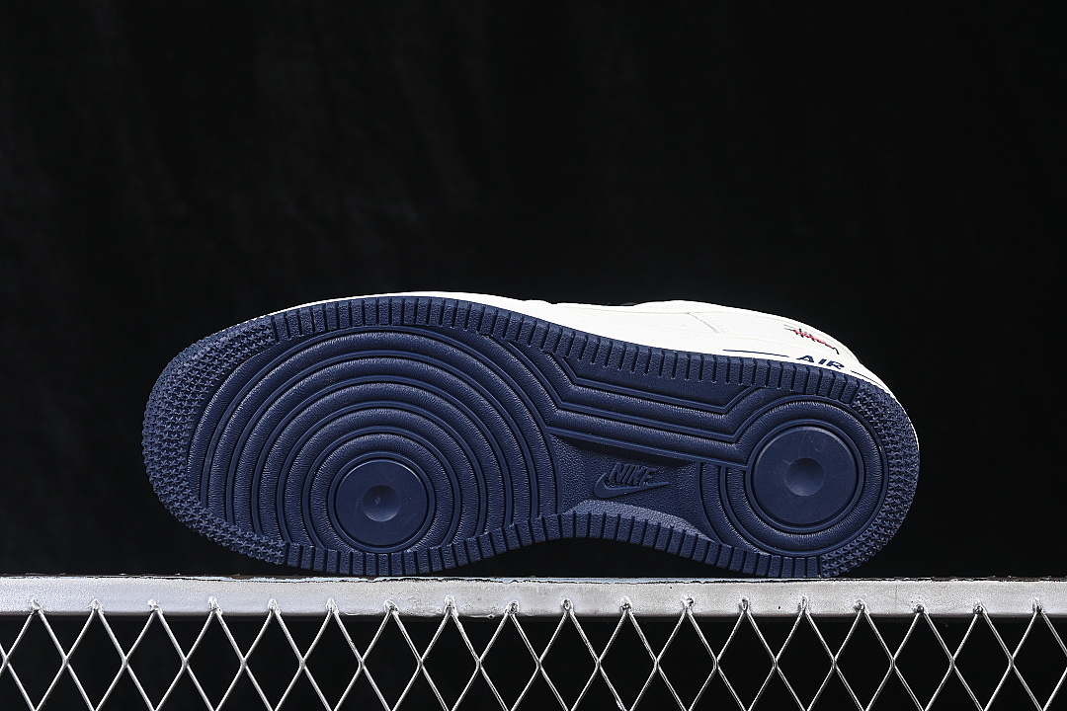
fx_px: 2223
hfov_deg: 27.0
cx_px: 534
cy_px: 356
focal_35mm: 75
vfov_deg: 18.2
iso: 160
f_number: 6.3
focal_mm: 50
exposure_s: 1/60
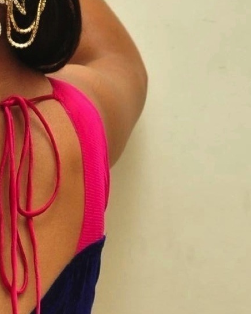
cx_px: -54
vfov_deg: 7.2
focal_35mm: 270
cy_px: 258
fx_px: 2510
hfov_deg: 5.7
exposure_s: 1/125
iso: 1600
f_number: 7.1
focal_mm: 58
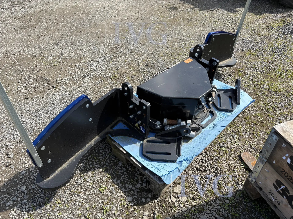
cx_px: 146
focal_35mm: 26
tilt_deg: -42.4
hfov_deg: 67.3
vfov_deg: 53.1
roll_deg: -2.4
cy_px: 110
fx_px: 220
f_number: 1.6
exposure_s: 1/1196
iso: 50
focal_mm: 5.96
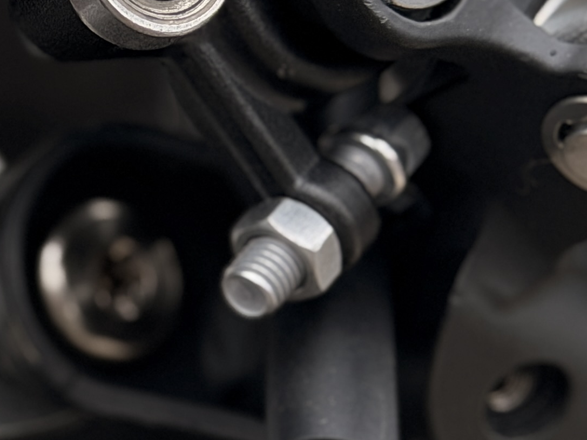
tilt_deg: -5.4
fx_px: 3018
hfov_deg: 10.6
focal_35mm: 178
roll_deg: -1.9
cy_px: 387
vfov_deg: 8.3
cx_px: -352
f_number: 1.78
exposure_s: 1/490
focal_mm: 6.76
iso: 80
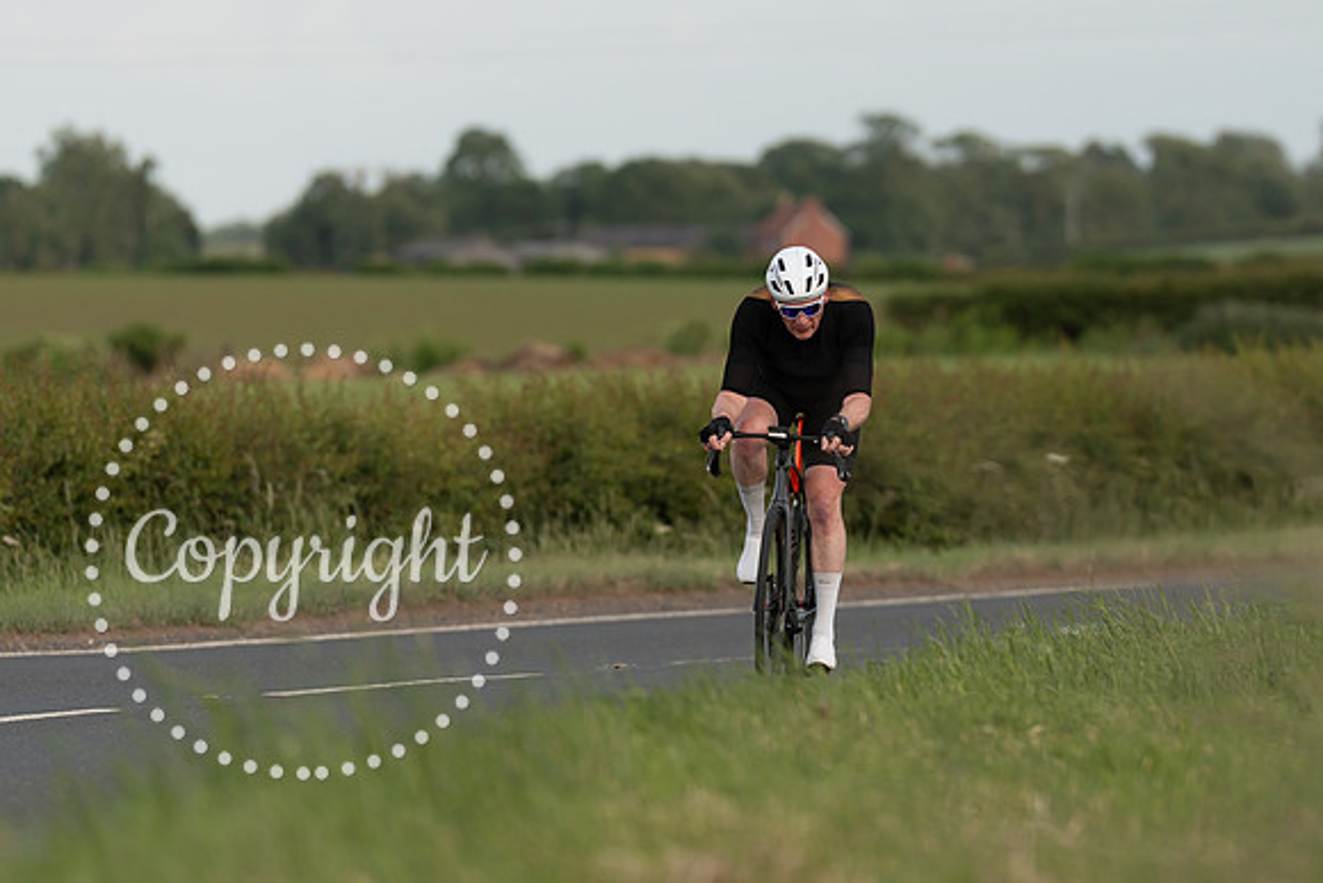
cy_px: 490
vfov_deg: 3.4
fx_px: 14885
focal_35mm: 405
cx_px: 879
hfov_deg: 5.1
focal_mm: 200
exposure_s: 1/1000
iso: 160
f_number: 3.2
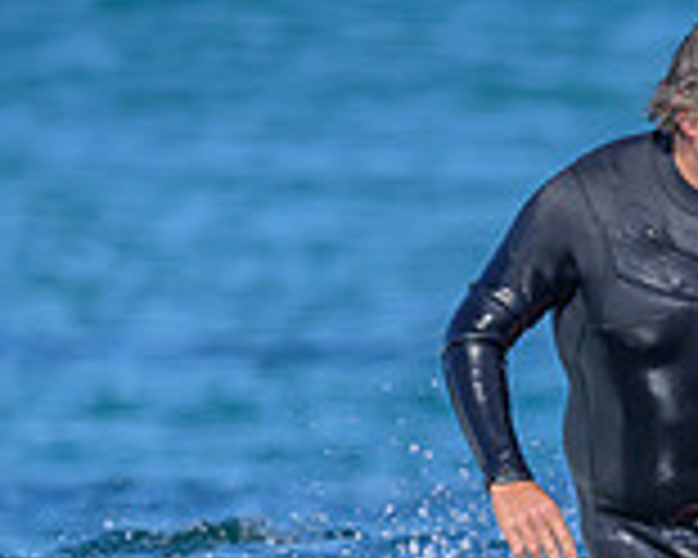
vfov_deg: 0.5
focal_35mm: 2966
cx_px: 839
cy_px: 615
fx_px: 61272
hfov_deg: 0.7
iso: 320
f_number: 6.3
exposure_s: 1/2000
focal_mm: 800
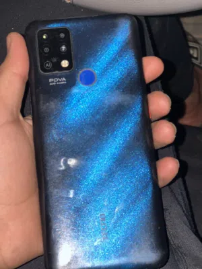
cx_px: 101
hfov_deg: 19.1
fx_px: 599
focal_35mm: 77
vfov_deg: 25.3
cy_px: 134
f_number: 2.8
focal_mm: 9
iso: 80
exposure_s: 1/34
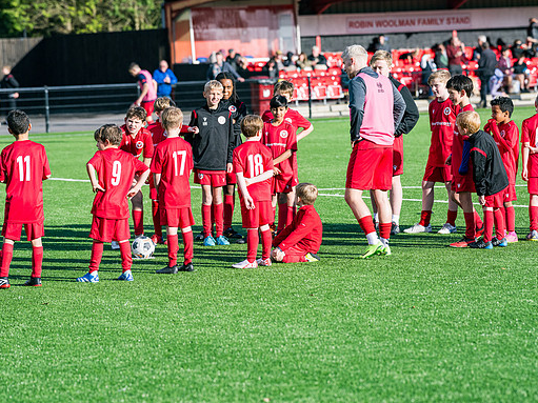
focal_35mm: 152
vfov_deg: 9.8
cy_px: 203
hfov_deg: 13.0
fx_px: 2362
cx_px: 260
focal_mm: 135
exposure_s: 1/3200
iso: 400
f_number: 4
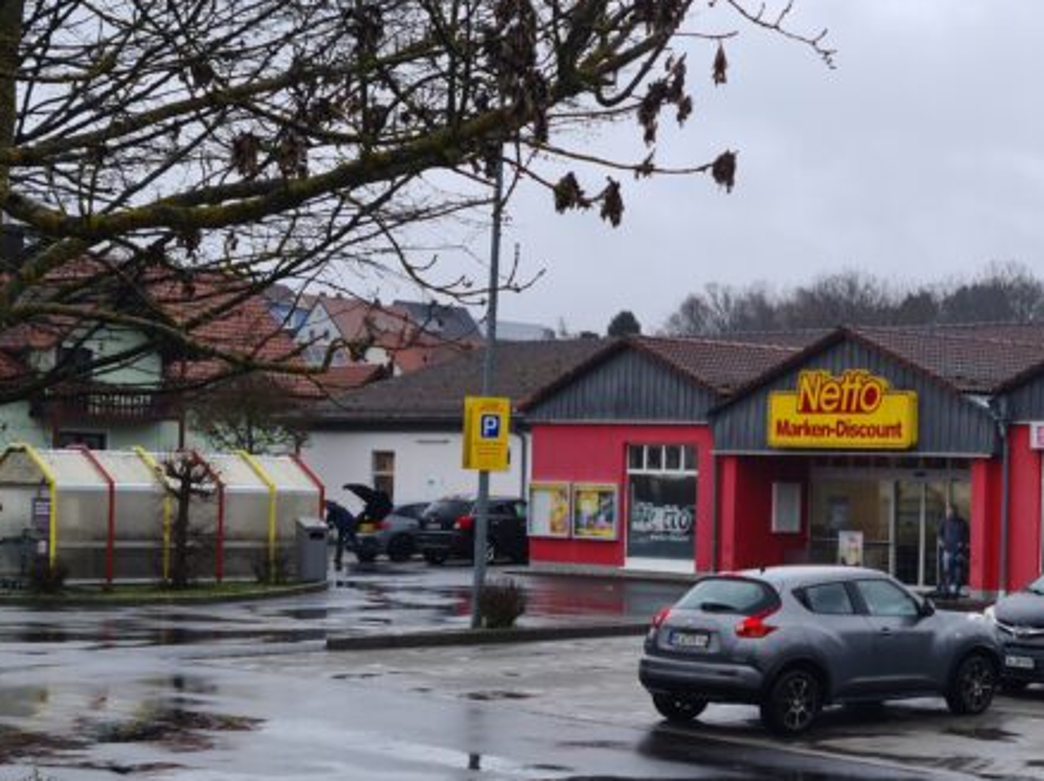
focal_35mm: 74
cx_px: 1146
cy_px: 469
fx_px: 2231
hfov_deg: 24.6
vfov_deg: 19.9
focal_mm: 5.9
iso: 25
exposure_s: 1/100
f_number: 2
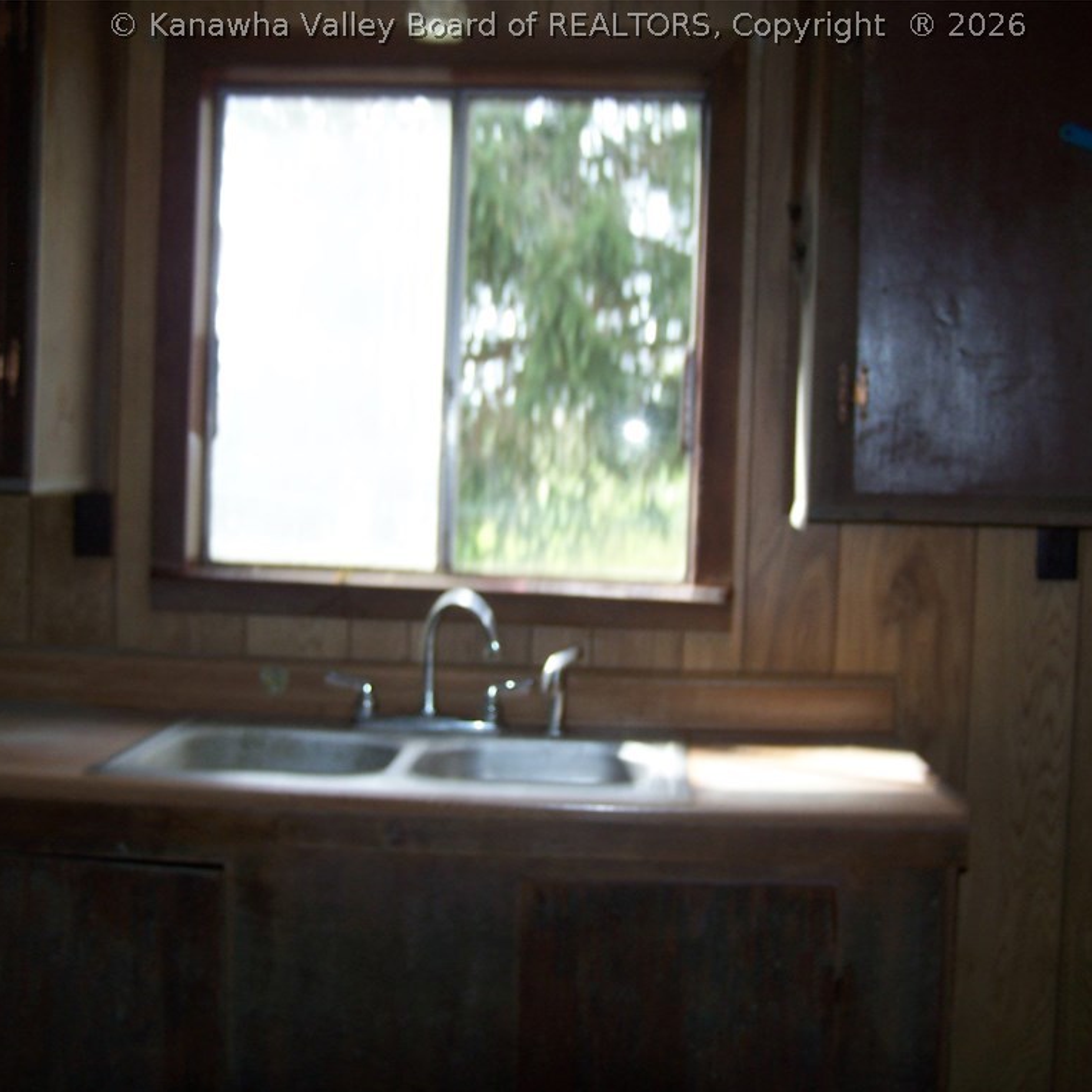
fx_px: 1606
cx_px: 567
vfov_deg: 37.6
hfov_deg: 37.5
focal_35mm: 45
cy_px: 547
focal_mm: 6.3
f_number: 2.8
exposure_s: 1/60
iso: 80
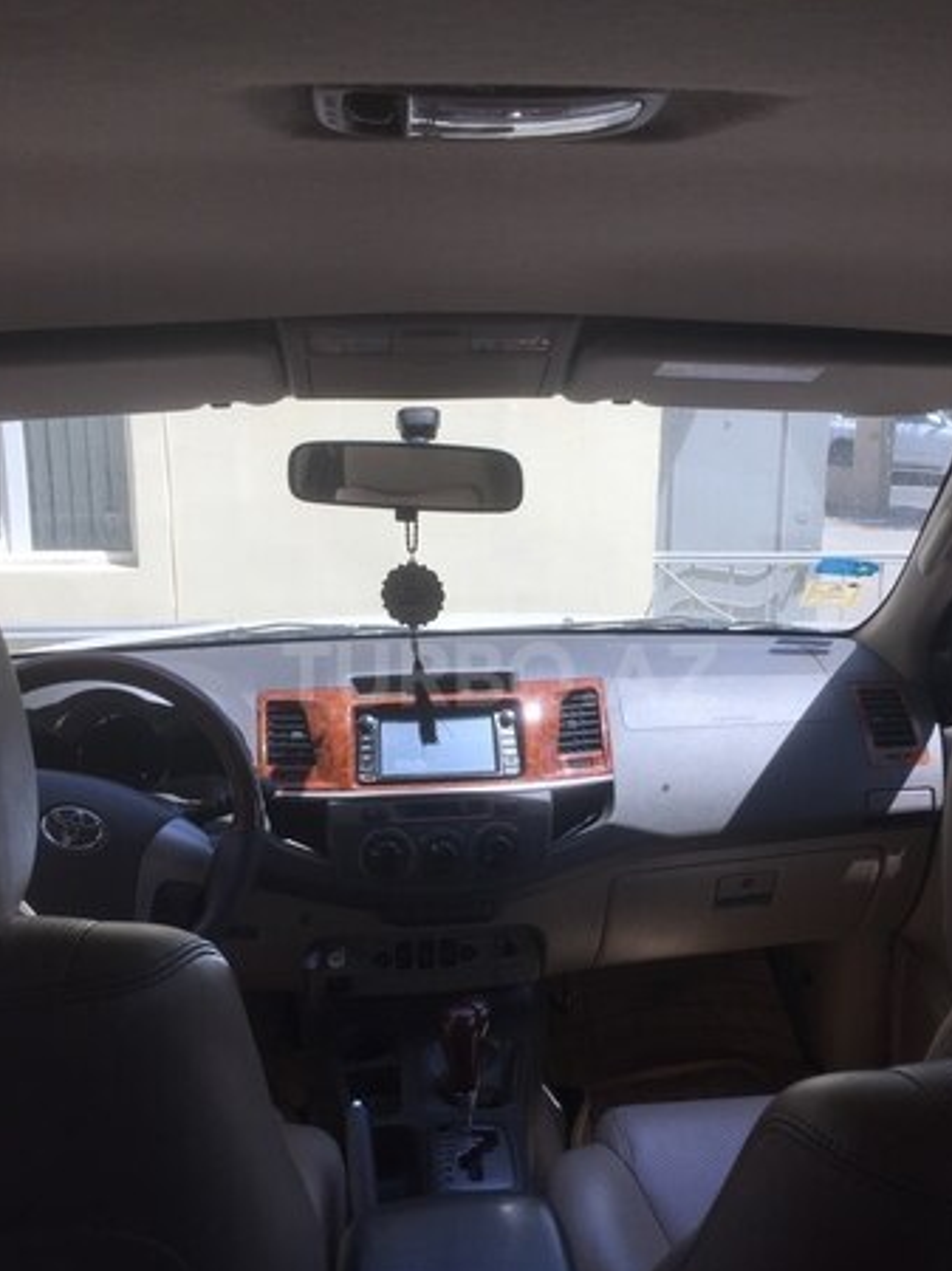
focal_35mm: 32
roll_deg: +0.2
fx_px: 1175
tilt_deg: -12.8
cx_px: 500
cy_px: 675
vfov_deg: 56.8
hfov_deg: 44.1
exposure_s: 1/879
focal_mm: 4.15
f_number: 2.2
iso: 32
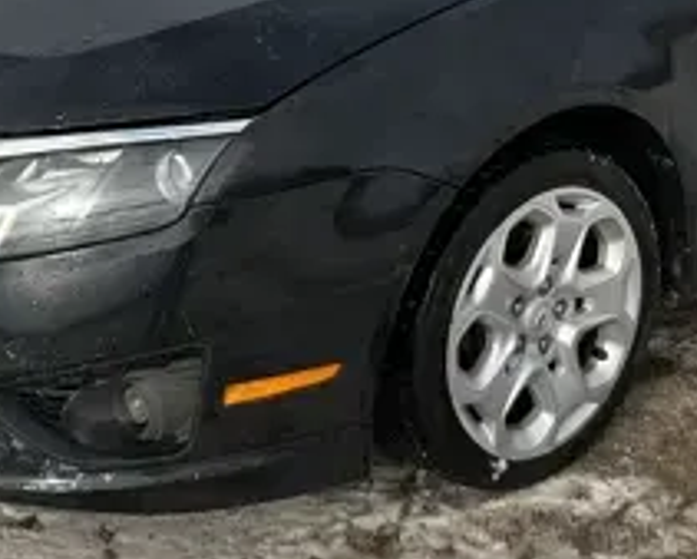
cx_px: 519
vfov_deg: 17.6
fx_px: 1775
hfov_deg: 22.0
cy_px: 60
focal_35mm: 86
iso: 25
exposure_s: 1/1912
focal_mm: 3
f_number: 1.8
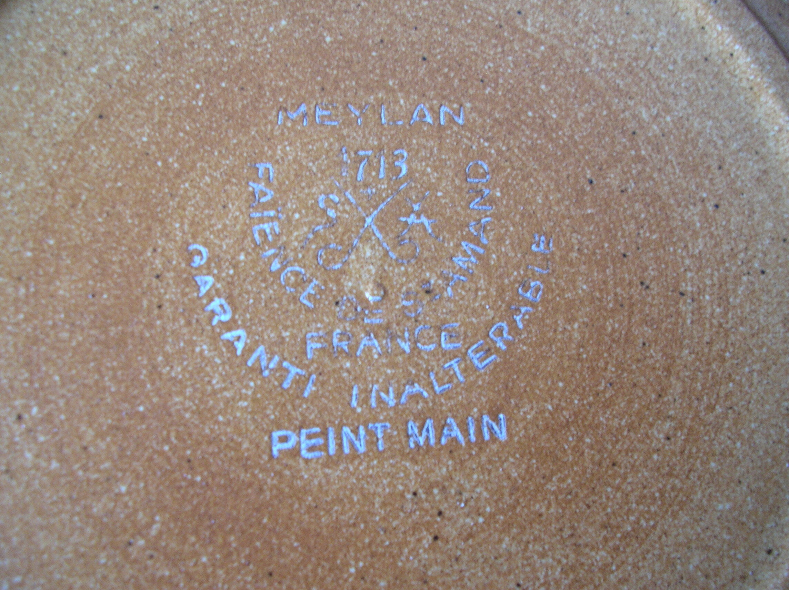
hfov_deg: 52.7
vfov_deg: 40.6
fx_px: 797
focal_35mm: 35
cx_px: 394
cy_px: 295
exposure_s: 1/5.8
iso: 85
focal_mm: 5.8
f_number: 2.8
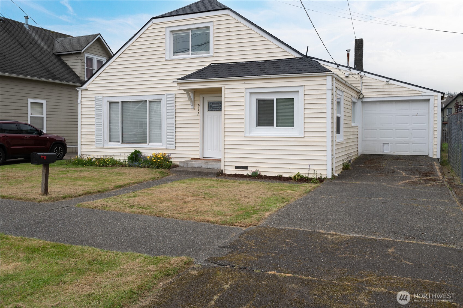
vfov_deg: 43.5
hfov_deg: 62.0
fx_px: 385
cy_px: 154
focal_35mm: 30
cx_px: 232
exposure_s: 1/320
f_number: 9
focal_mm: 30
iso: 100
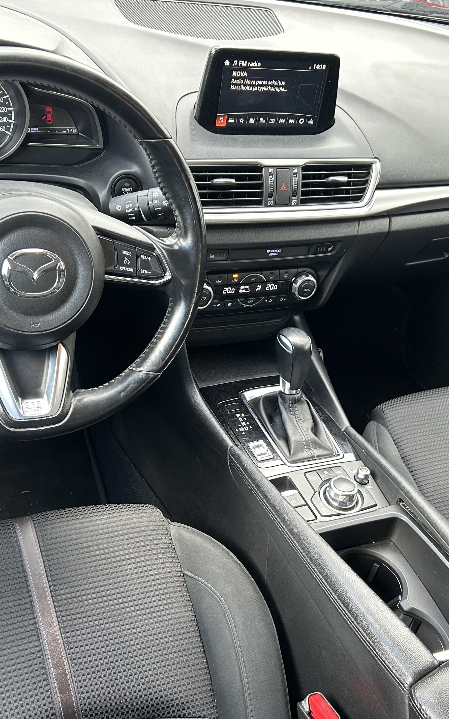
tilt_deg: -38.5
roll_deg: -13.5
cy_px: 374
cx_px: 226
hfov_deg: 32.8
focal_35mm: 39
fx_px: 763
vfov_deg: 50.4
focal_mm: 5.7
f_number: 1.5
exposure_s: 1/87
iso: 125
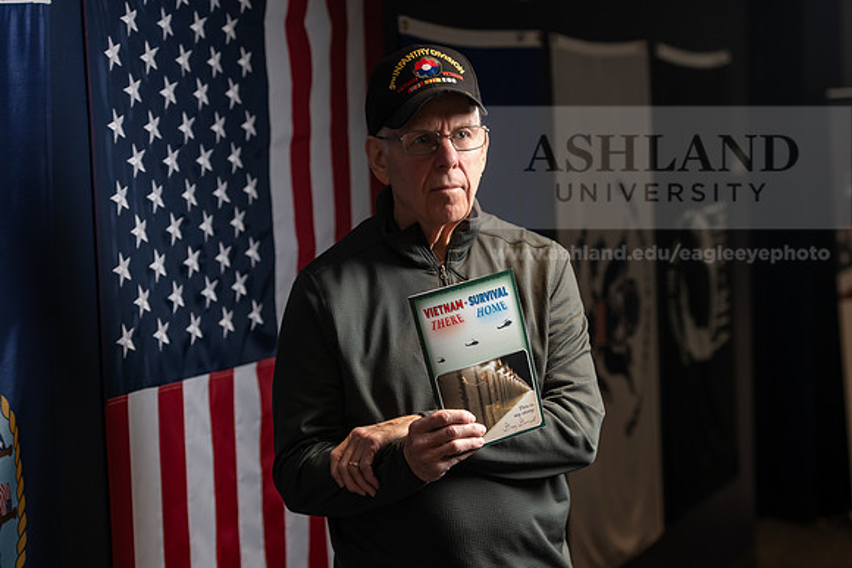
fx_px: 2163
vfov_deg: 15.0
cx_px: 427
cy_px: 291
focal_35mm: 91
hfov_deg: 22.3
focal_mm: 85
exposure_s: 1/160
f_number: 3.5
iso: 640
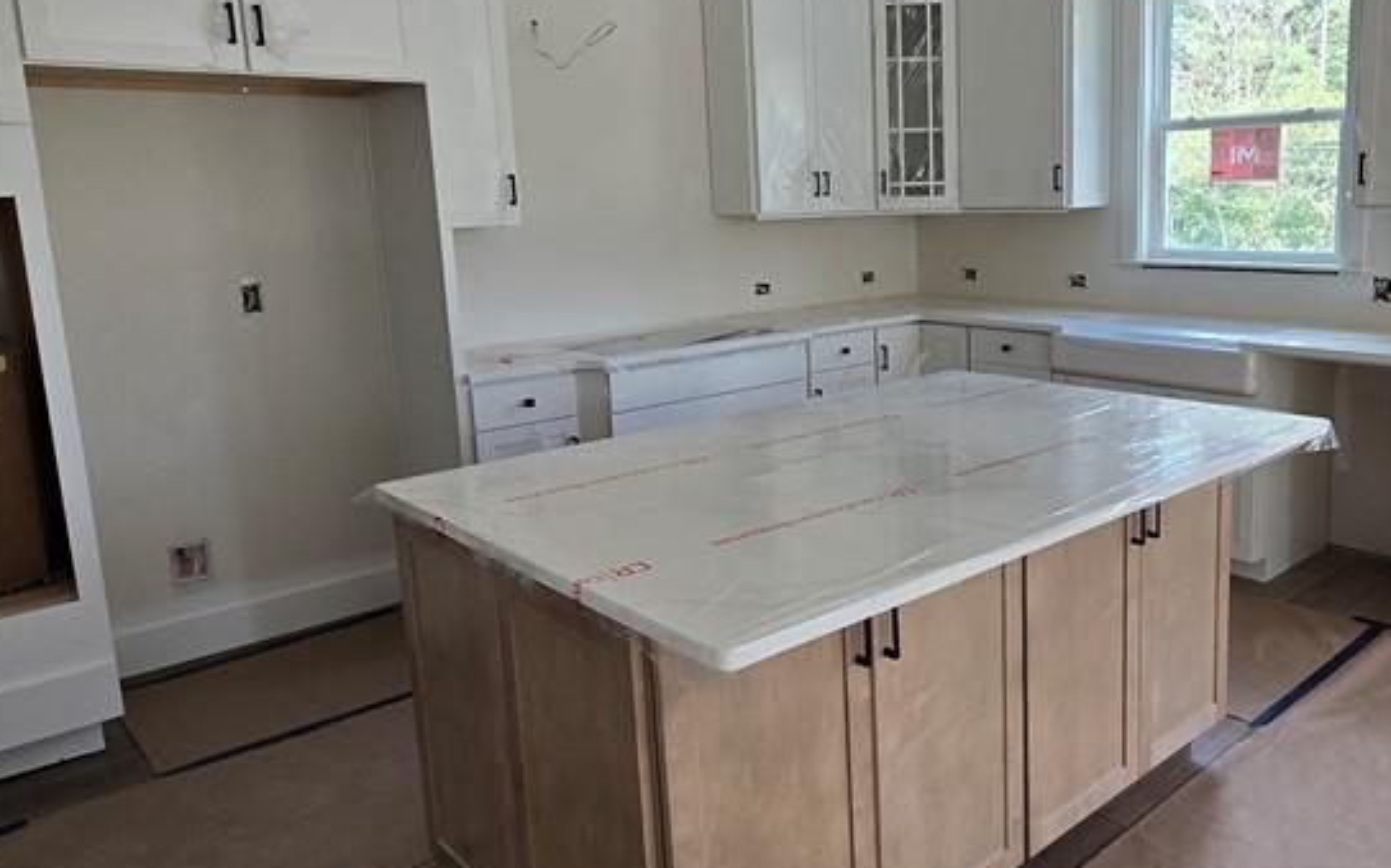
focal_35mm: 26
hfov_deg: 69.1
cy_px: 374
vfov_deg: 47.4
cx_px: 884
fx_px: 985
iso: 64
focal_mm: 2.2
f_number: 2.2
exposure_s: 1/120
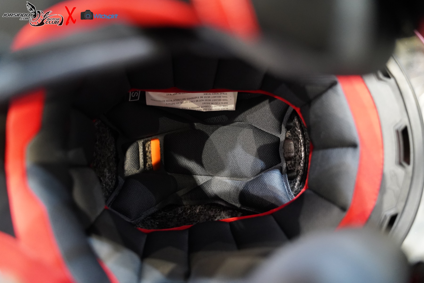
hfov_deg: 61.9
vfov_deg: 43.6
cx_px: 212
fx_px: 353
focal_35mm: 30
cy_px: 142
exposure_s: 1/60
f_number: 2.8
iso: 6400
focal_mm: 30
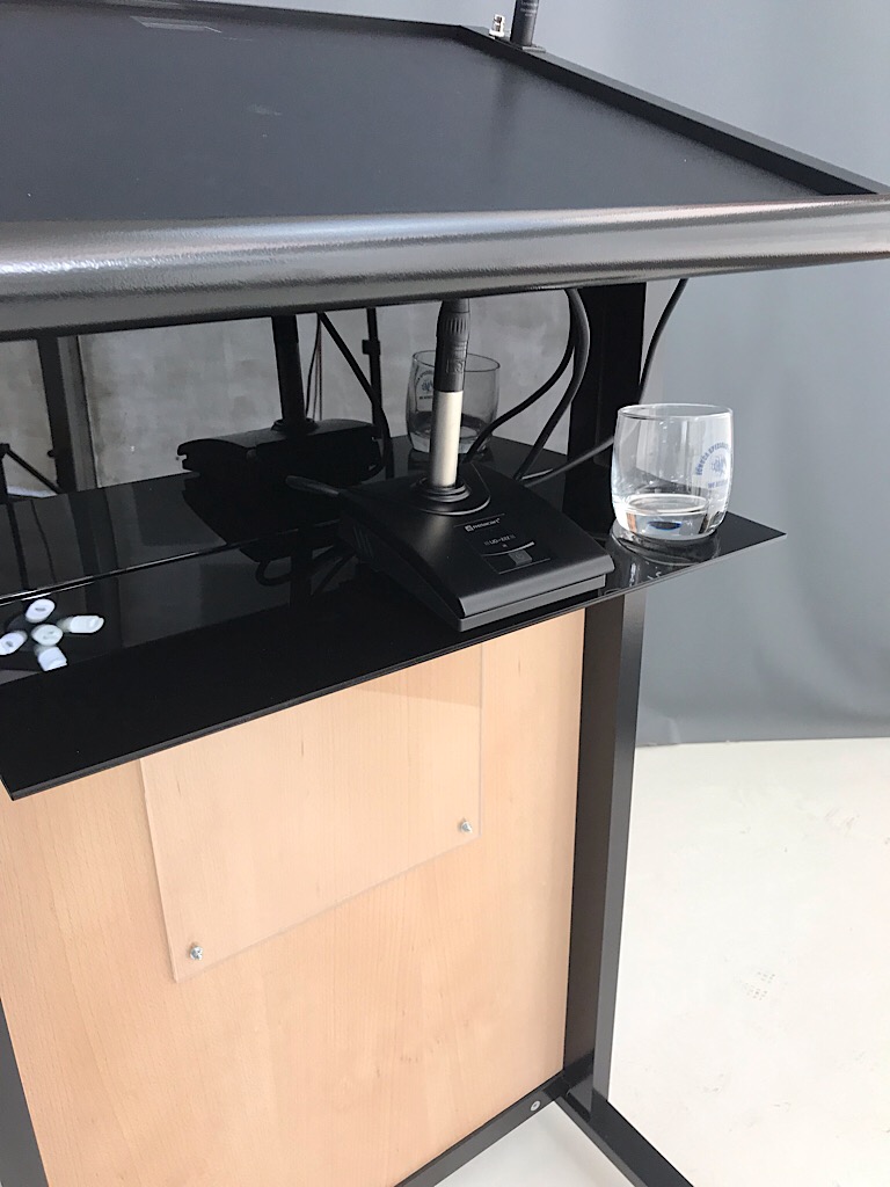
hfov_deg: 49.7
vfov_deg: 63.4
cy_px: 594
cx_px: 445
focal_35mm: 28
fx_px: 960
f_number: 1.8
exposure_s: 1/33
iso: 25
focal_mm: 3.99
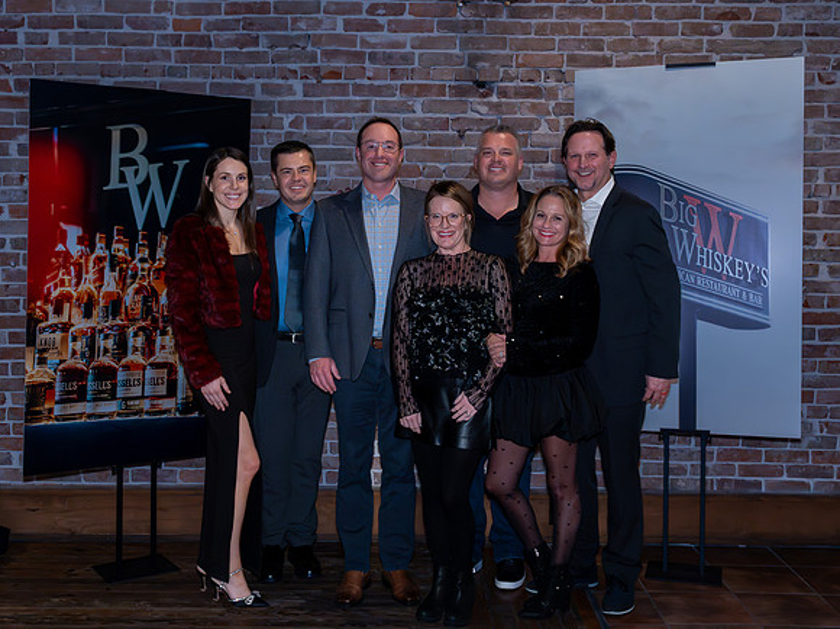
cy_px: 280
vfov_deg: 33.4
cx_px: 400
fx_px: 1046
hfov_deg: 43.7
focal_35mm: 43
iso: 6400
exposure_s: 1/320
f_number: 5
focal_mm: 36
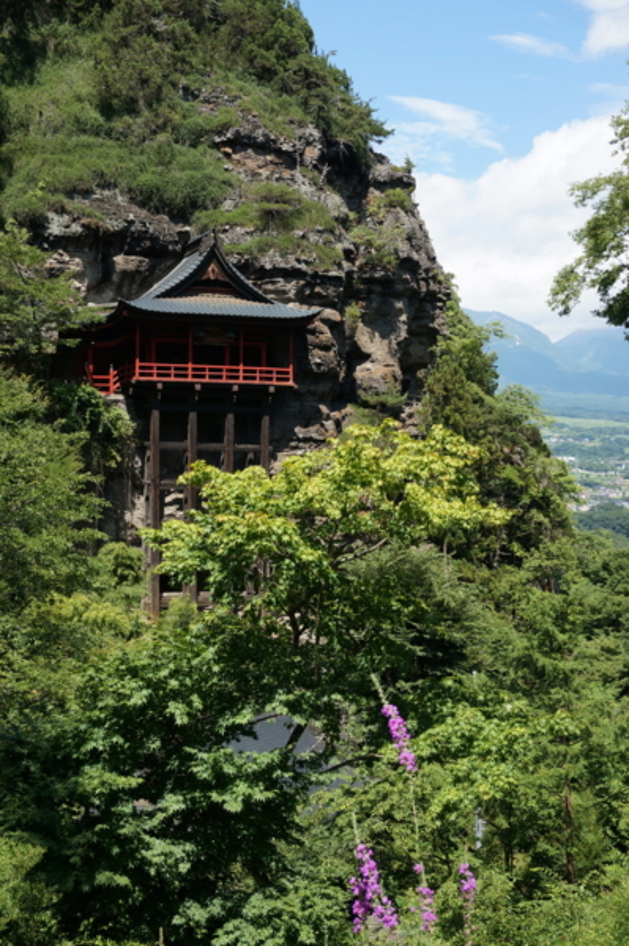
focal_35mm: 52
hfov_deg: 25.7
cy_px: 473
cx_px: 314
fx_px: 1378
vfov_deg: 37.9
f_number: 8
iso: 100
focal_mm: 35
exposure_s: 1/125
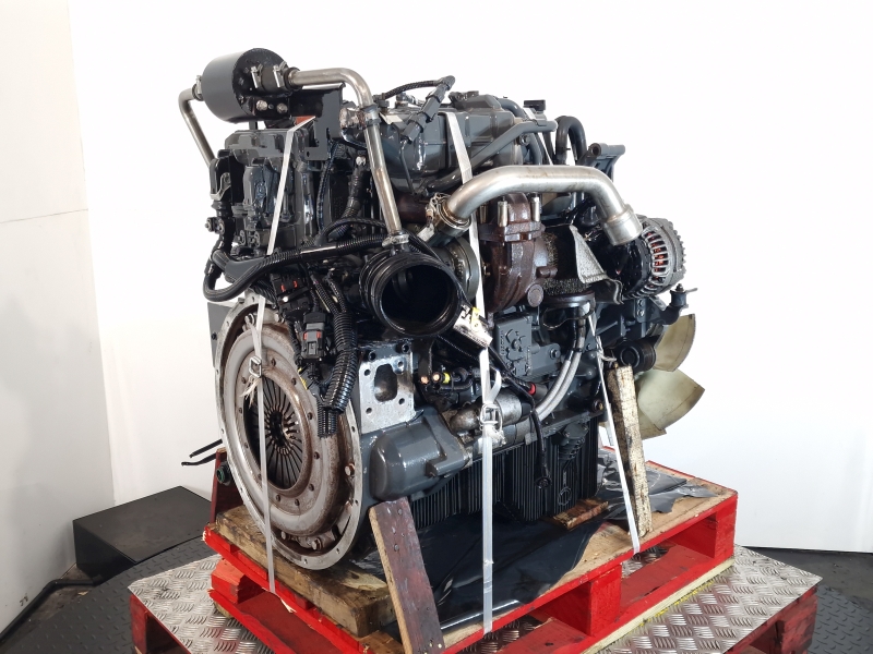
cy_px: 327
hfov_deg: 73.9
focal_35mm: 23
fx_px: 580
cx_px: 436
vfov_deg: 58.9
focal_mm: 6.4
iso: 125
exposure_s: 1/50
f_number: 1.8
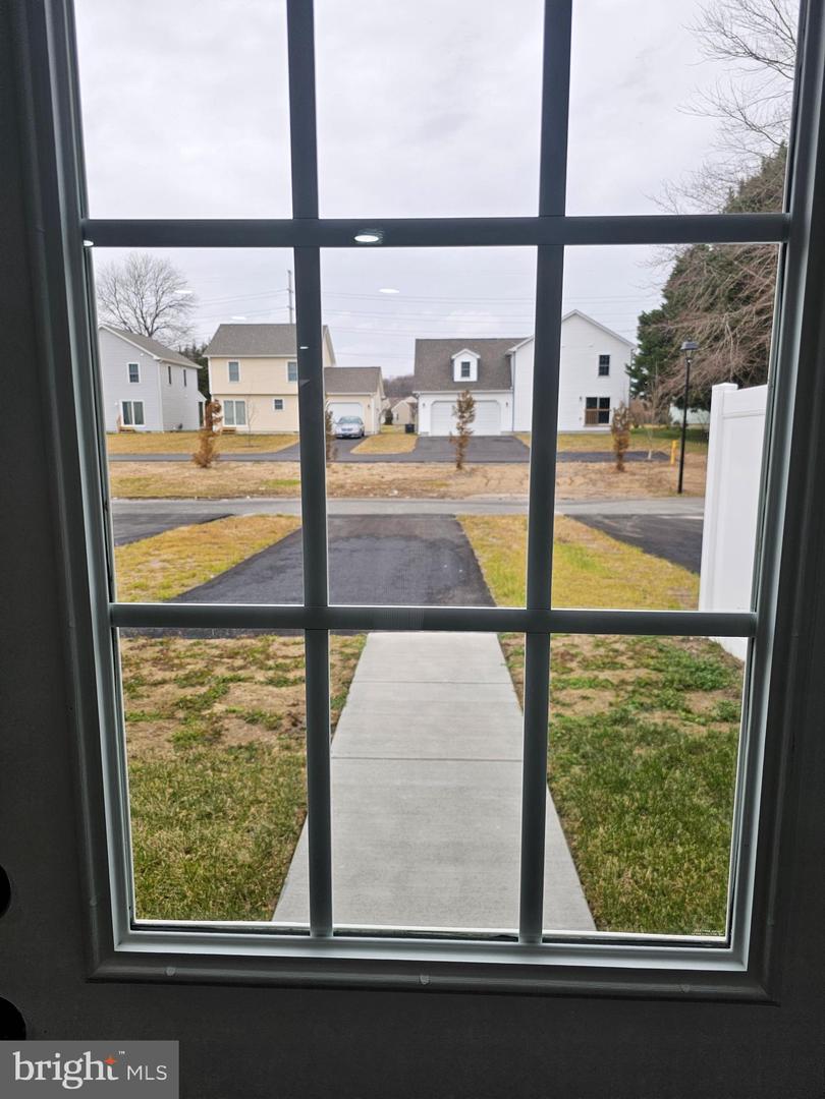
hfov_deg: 58.9
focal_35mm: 23
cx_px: 412
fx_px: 731
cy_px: 550
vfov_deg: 73.9
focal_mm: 6.3
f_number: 1.7
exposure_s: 1/359
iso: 40
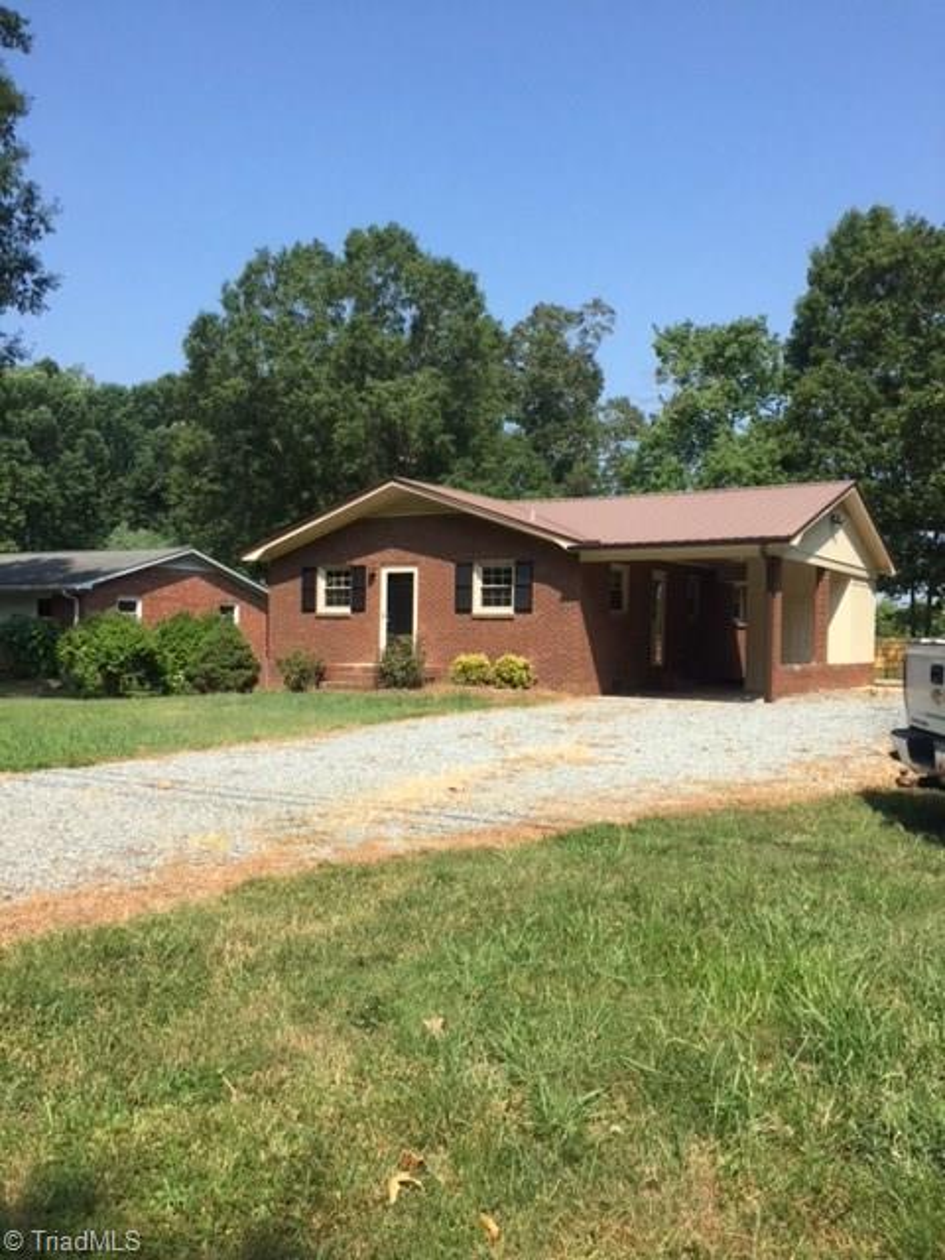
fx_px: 1056
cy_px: 630
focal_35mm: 29
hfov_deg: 48.2
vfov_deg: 61.7
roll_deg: -2.9
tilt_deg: +2.2
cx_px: 472
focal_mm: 4.15
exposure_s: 1/1364
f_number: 2.2
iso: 32
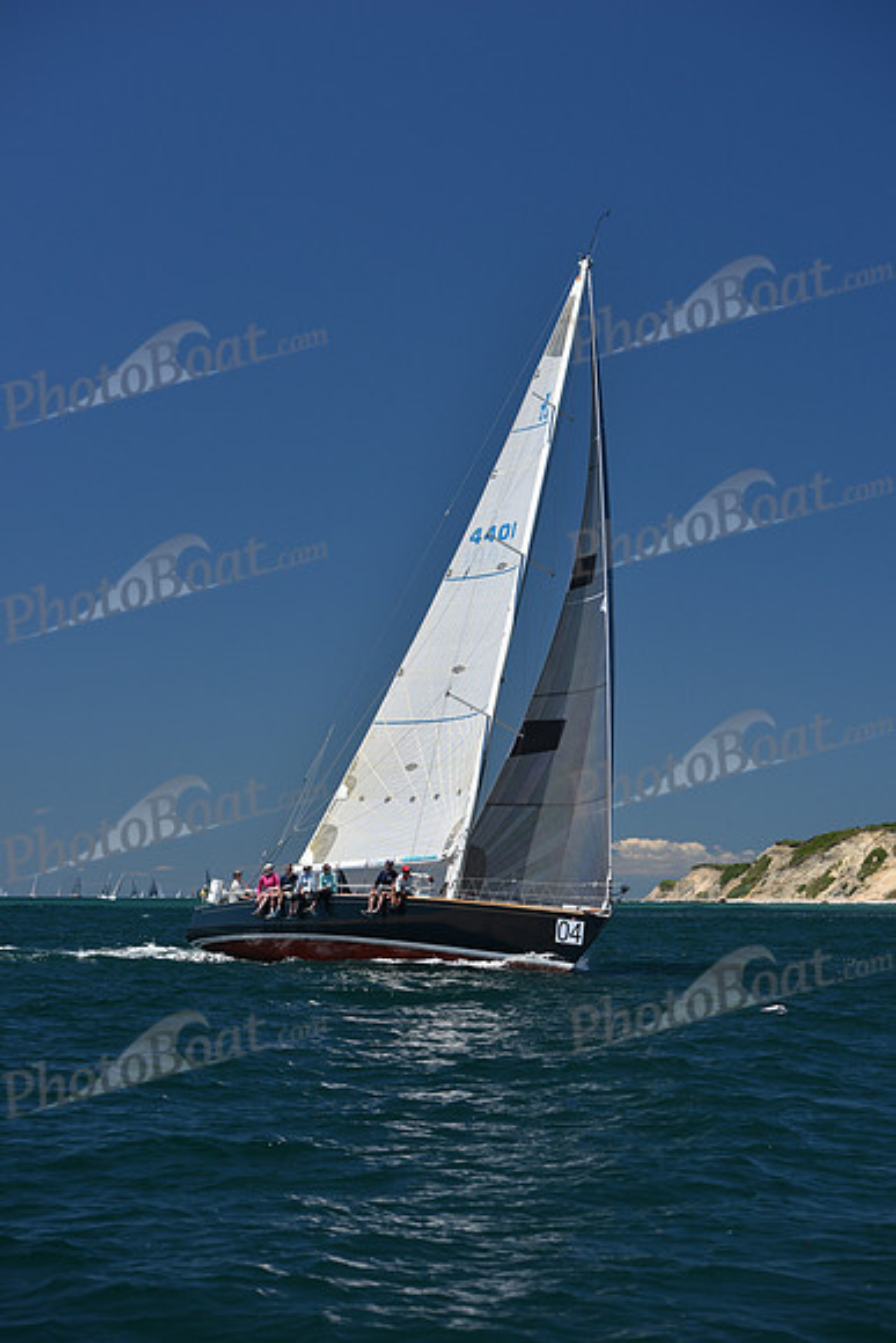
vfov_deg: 23.9
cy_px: 672
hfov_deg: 16.1
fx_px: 3171
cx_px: 448
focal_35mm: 85
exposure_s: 1/800
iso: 250
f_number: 5.6
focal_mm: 85
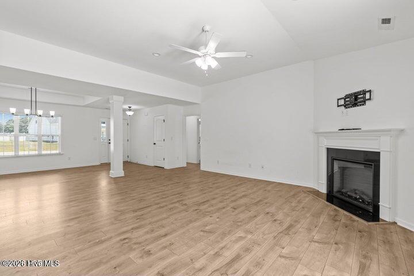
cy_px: 138
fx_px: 184
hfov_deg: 96.7
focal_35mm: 16
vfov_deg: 73.7
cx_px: 207
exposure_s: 1/10
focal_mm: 16
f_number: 8
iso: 640
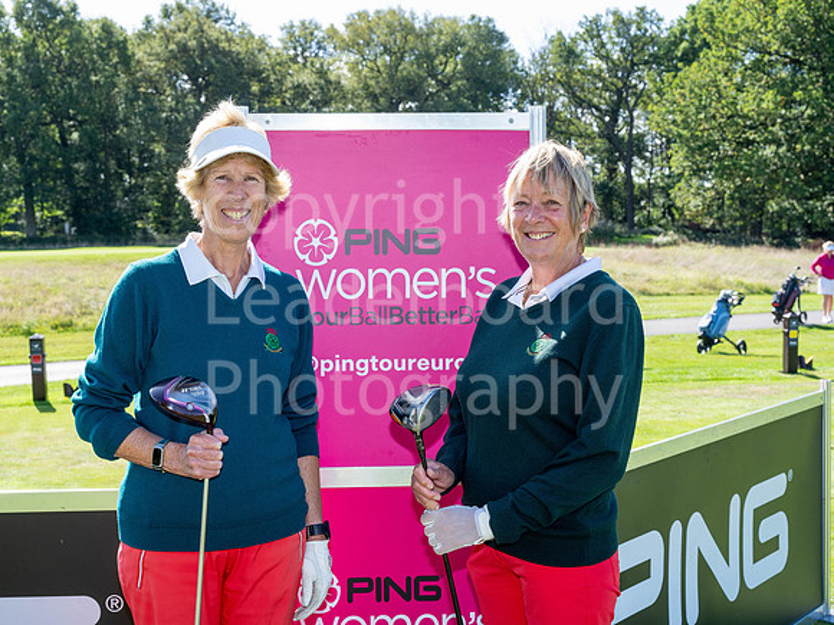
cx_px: 417
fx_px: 1147
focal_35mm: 48
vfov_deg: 30.5
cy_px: 312
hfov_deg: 40.0
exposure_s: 1/200
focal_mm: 44
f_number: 8
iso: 250
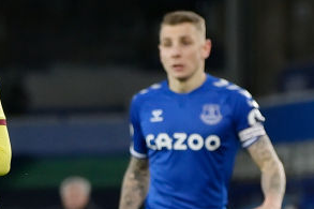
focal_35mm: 437
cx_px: -203
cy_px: 253
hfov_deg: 4.7
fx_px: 3809
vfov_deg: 3.1
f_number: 2.8
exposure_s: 1/1600
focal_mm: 125
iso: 1600
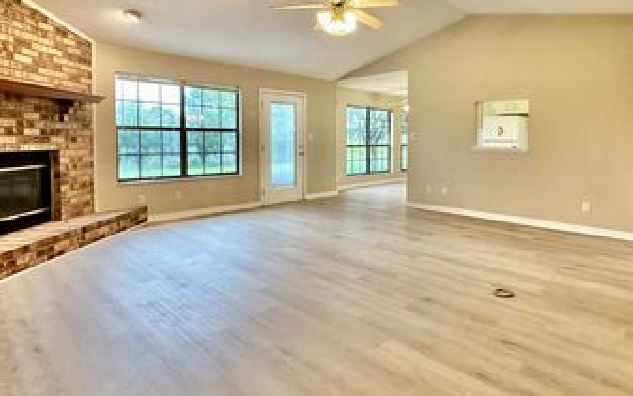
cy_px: 153
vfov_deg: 54.6
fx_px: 380
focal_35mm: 22
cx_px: 372
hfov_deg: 78.9
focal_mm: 2.22
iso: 250
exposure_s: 1/120
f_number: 2.2
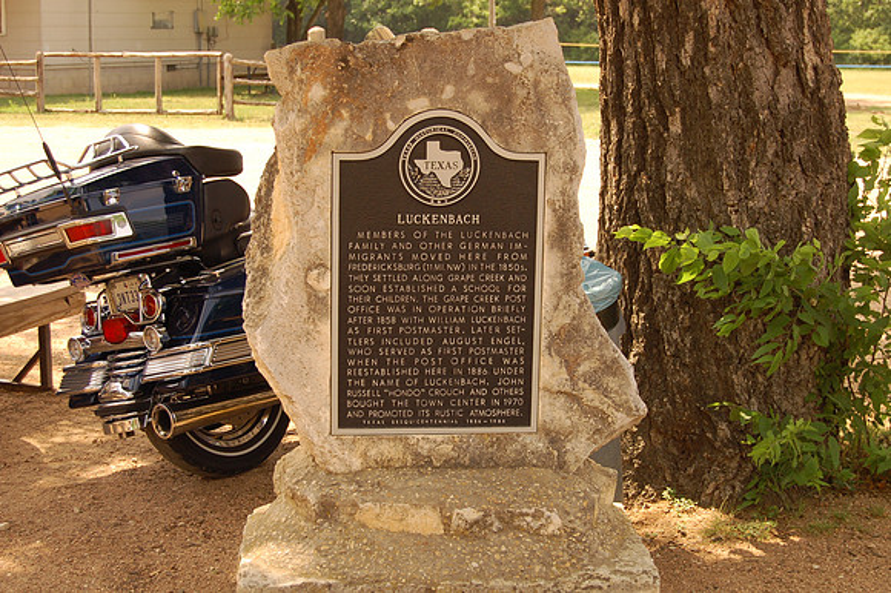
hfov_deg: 31.9
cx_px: 446
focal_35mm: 63
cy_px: 296
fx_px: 1558
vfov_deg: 21.5
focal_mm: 42
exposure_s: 1/320
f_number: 5.3
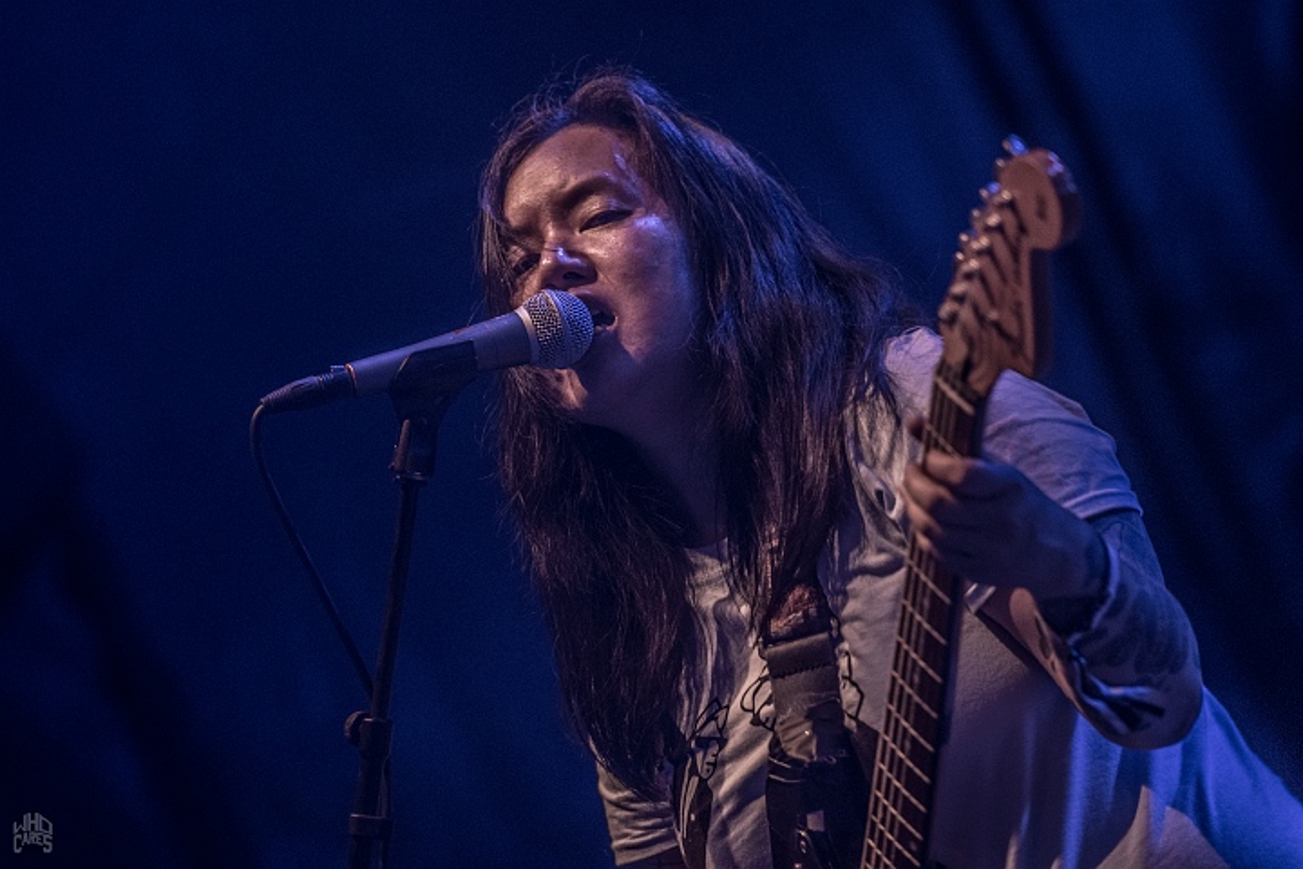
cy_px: 434
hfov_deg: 6.9
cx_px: 652
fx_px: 10857
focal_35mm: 300
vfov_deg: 4.6
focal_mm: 200
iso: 1600
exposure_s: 1/100
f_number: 2.8
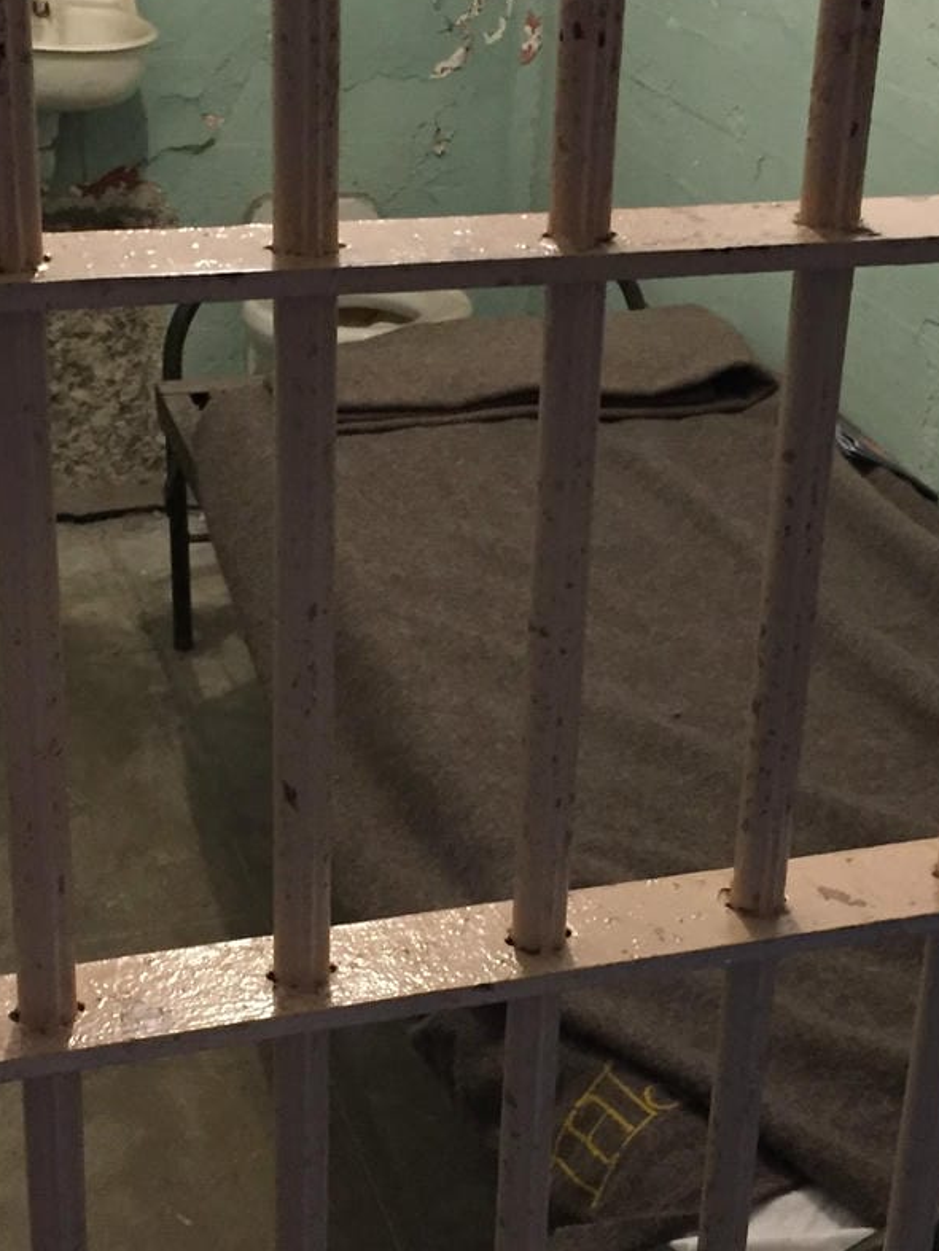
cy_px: 563
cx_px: 517
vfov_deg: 32.7
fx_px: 2133
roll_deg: -2.3
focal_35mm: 59
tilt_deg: -26.1
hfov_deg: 24.8
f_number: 2.2
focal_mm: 4.15
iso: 250
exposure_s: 1/20
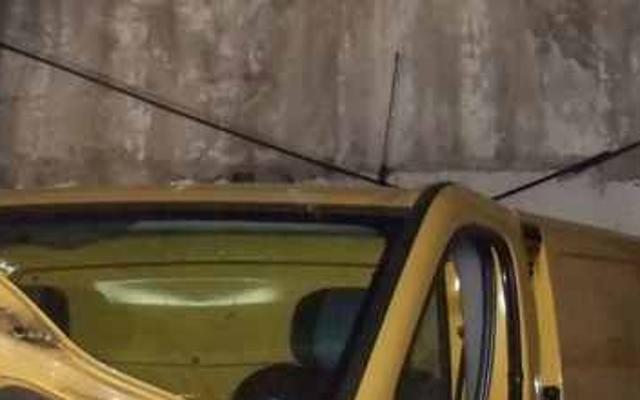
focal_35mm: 114
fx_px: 1988
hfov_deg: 17.8
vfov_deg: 10.9
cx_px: -18
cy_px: 669
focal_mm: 6.3
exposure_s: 1/45
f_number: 2.8
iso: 320
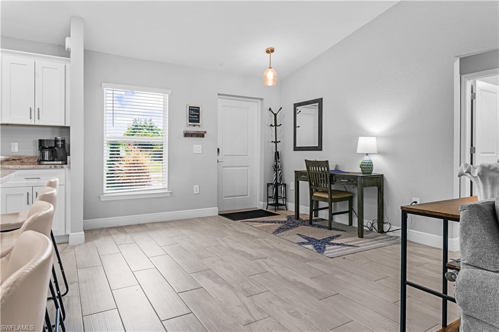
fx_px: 305
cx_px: 250
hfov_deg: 78.6
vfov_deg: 57.1
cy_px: 166
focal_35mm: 22
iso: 320
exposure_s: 1/1.67
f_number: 10
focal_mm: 22
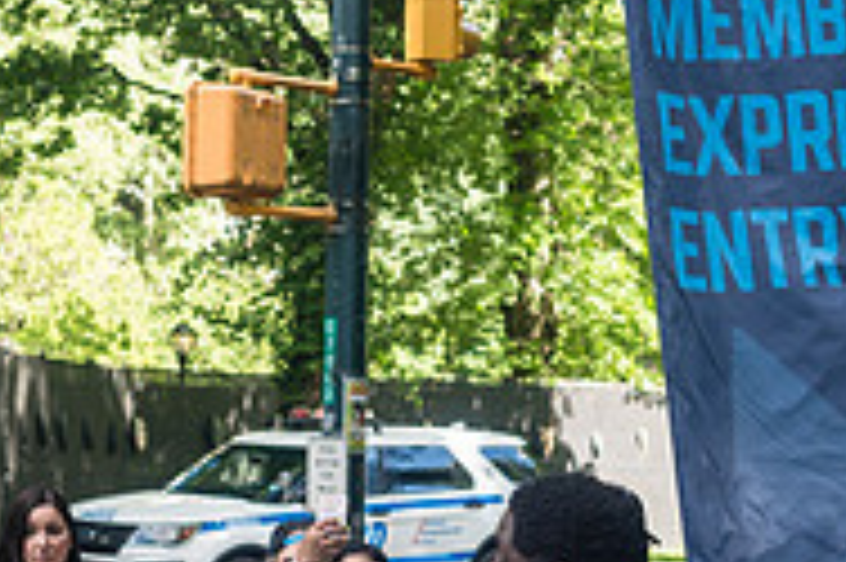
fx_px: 2536
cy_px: 155
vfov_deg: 12.6
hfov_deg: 18.9
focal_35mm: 108
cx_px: 342
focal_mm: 35
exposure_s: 1/125
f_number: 3.5
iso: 125
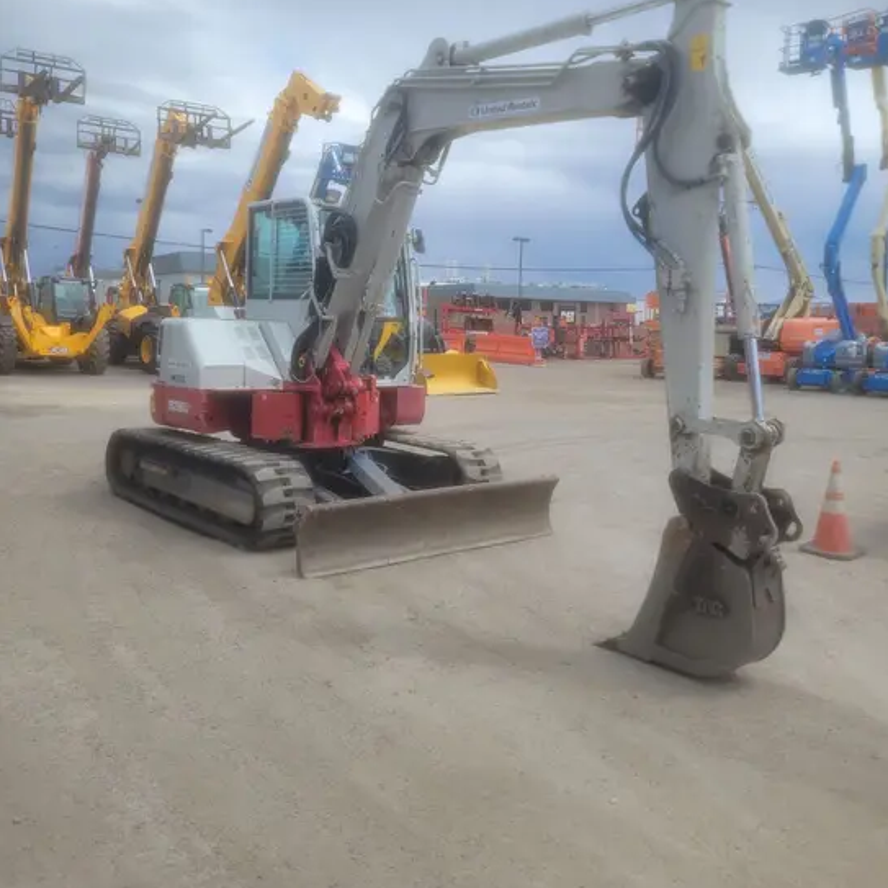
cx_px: 448
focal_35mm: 31
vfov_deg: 52.2
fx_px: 900
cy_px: 352
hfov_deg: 52.5
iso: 40
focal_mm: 5.4
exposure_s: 1/1804
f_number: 1.8
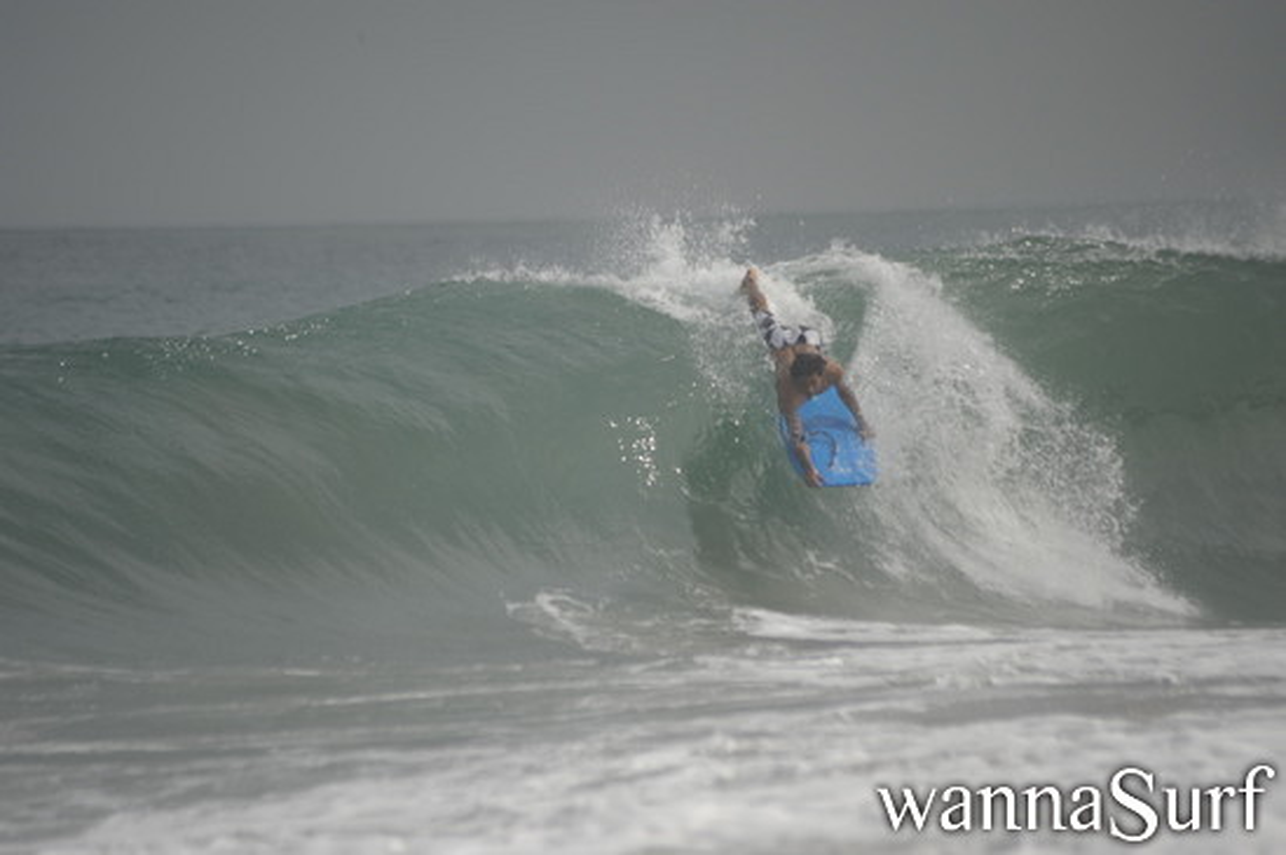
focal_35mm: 300
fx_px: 10707
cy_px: 428
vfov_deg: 4.6
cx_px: 643
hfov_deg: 6.9
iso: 320
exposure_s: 1/2500
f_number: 5.6
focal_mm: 300
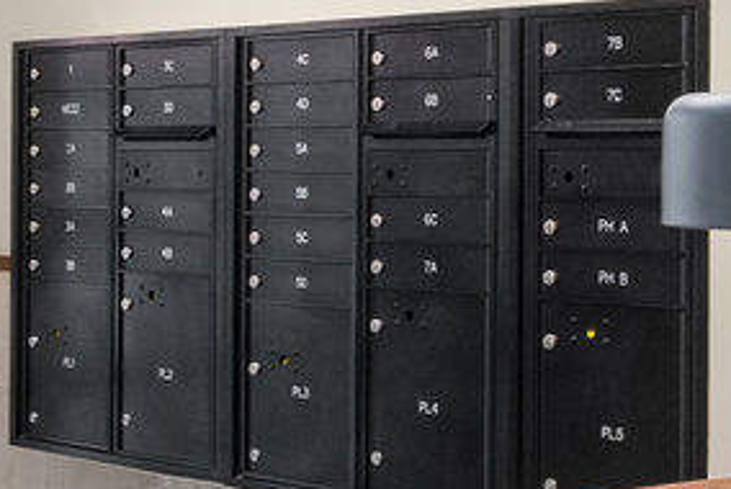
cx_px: 44
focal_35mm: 108
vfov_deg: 12.7
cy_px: 124
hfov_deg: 18.5
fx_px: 2195
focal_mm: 16
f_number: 14
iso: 1250
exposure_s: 1/15
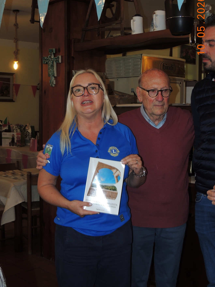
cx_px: 105
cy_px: 144
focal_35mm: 53
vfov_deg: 36.2
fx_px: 439
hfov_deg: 27.5
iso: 200
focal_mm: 8.3
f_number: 3.5
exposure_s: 1/30
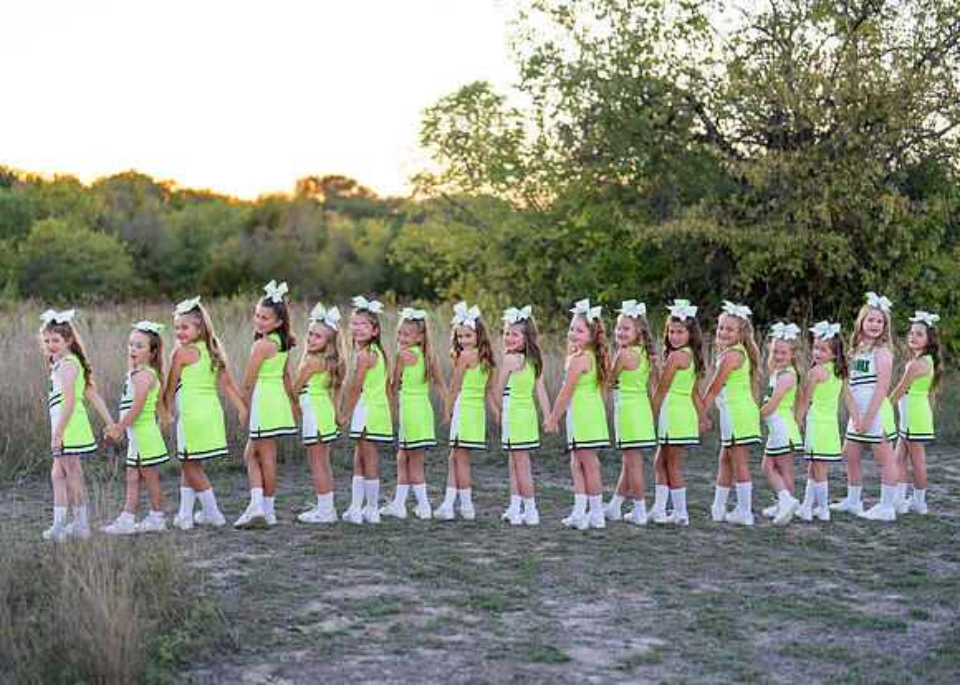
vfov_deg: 26.7
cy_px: 344
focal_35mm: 53
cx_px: 459
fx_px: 1444
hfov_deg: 36.8
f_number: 1.2
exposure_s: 1/500
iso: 160
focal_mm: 50
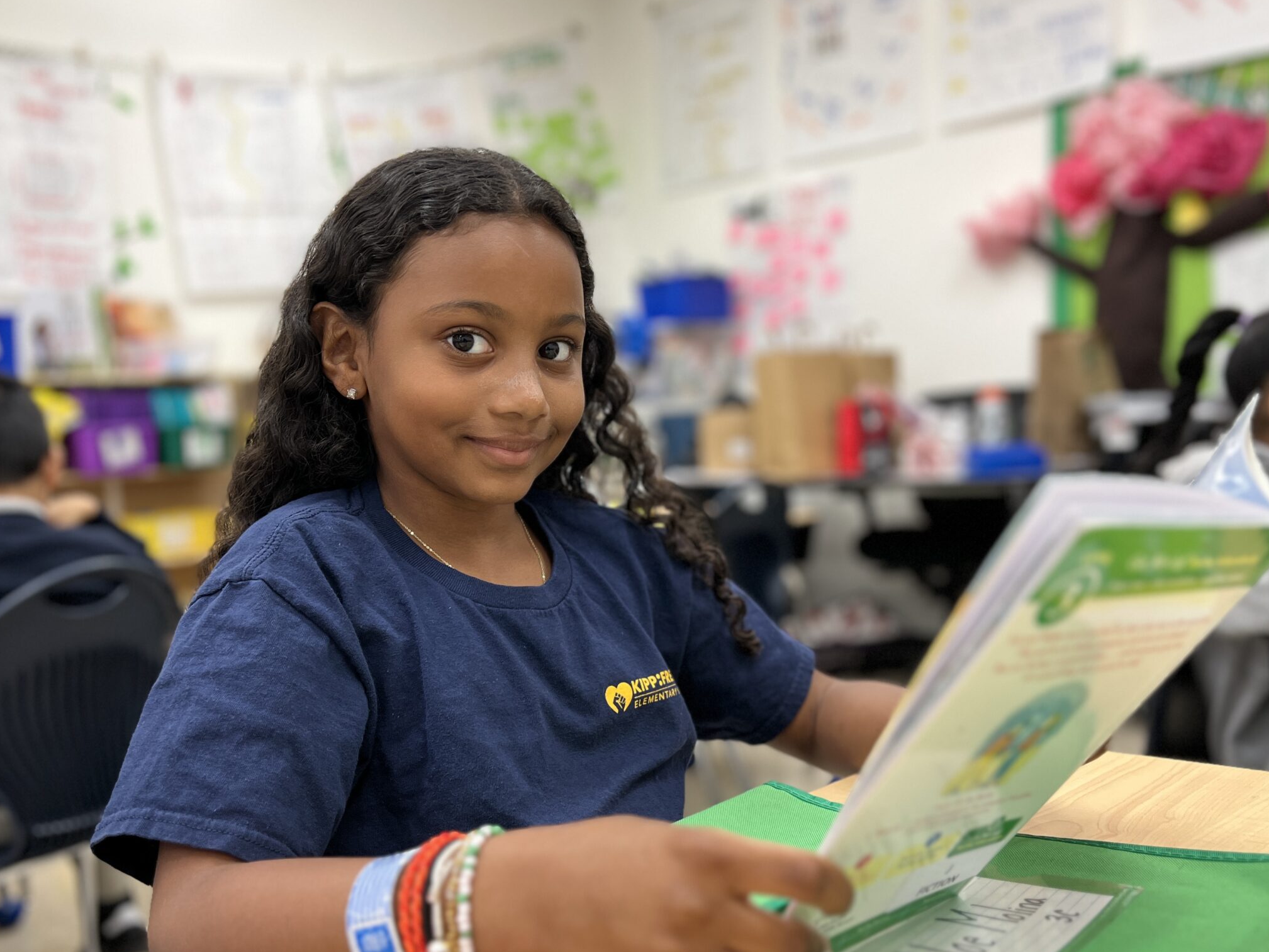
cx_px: 608
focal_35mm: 33
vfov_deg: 42.8
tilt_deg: -8.0
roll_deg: +3.1
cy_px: 566
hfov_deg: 55.3
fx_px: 1210
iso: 80
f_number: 1.5
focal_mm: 5.7
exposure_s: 1/60
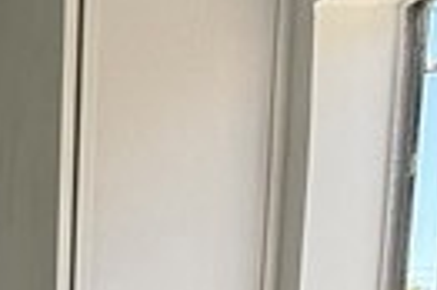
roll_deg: +0.5
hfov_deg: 15.3
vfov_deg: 10.0
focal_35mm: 114
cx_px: -374
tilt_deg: -10.5
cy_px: 770
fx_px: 1382
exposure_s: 1/289
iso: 50
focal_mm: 2.22
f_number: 2.2
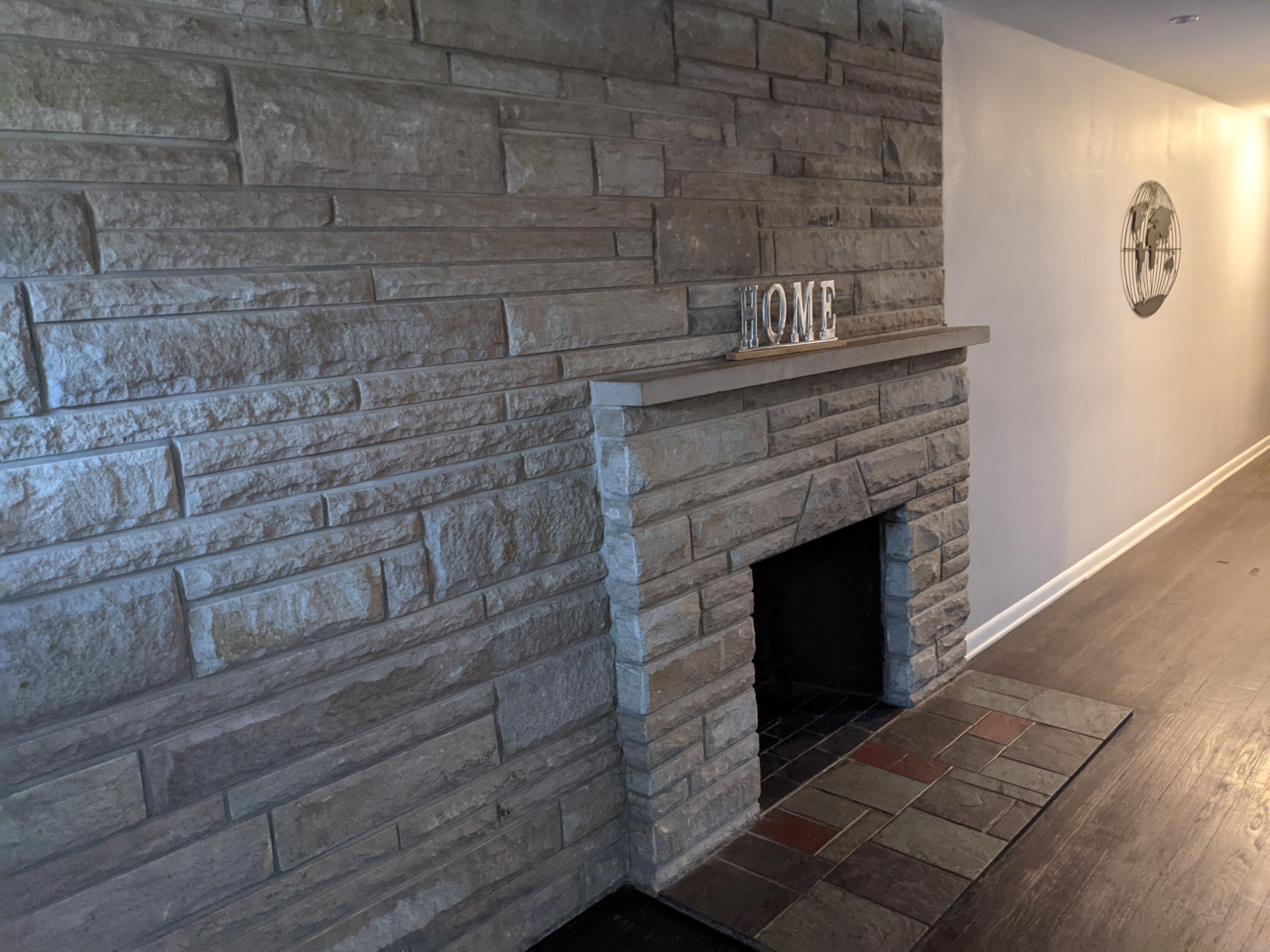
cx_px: 635
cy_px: 476
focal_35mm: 27
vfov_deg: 51.4
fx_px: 991
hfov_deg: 65.3
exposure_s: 1/60
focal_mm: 4.38
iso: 252
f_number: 1.73
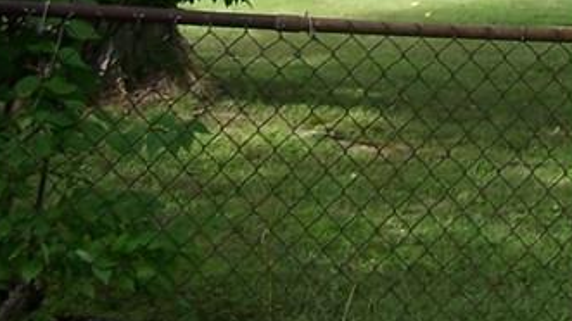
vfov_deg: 9.1
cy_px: -254
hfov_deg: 15.4
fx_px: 1941
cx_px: 866
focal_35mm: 128
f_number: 2.8
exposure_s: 1/250
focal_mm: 6.3
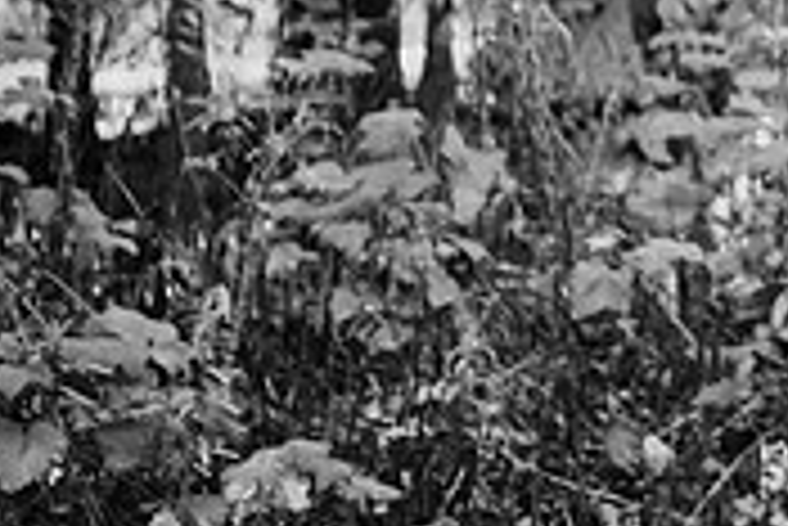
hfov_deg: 15.5
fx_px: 2673
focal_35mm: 122
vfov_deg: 10.9
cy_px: -209
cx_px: 1166
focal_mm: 35
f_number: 1.8
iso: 400
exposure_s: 1/500
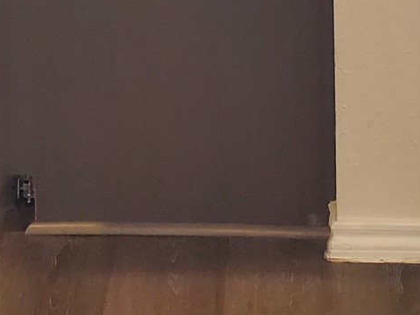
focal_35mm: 113
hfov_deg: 17.4
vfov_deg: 11.9
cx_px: 161
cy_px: -279
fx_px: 1371
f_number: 2.4
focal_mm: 4.3
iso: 320
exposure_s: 1/120
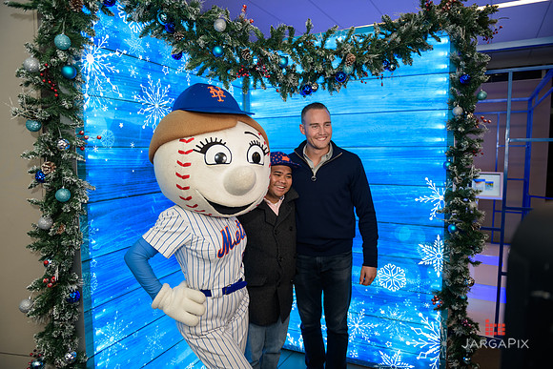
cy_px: 184
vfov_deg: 53.2
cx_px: 276
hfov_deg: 73.7
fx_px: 369
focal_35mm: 24
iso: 400
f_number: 3.2
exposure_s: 1/160
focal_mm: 24
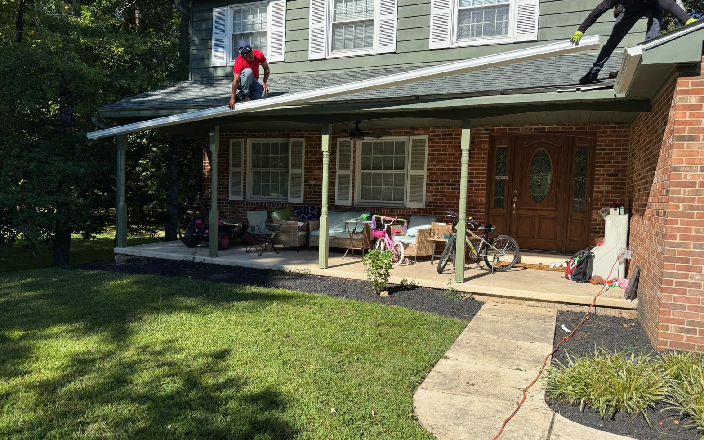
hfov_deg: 70.4
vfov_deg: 47.6
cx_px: 348
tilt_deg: -4.4
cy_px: 225
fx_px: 499
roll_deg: -1.2
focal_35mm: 26
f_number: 1.78
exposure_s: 1/3413
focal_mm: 6.76
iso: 80
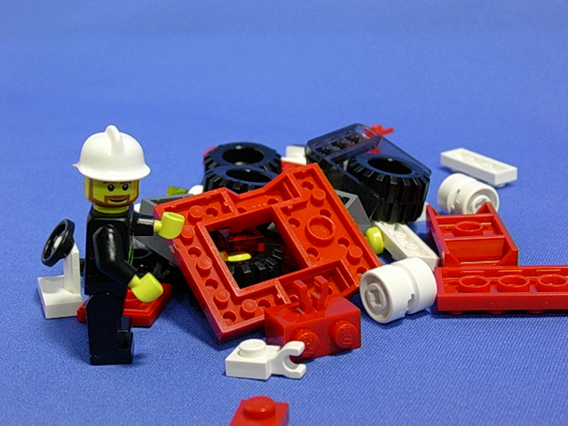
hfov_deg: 30.7
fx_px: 1034
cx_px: 284
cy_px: 213
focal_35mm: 63
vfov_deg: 23.3
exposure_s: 1/13
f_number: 3.5
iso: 70
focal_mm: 9.6
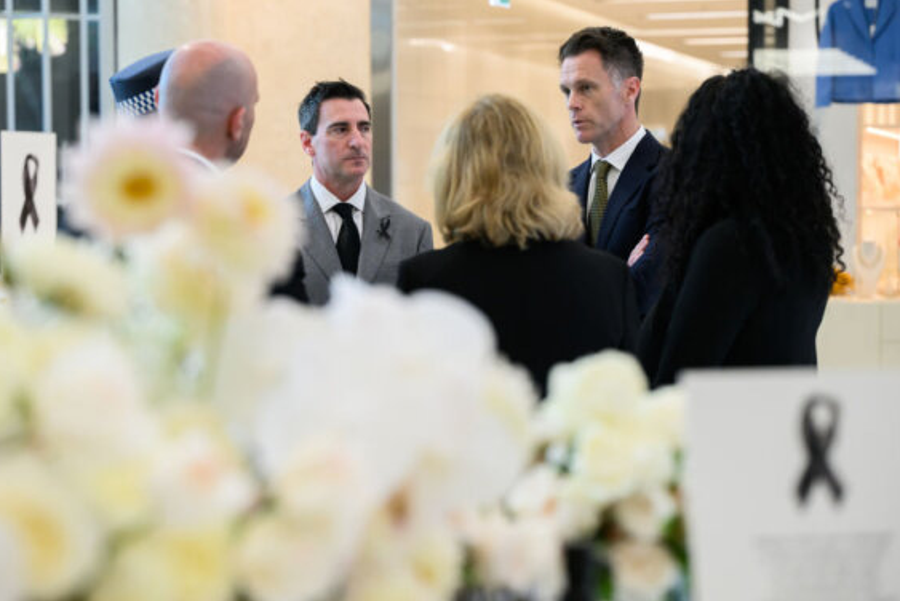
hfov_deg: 24.8
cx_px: 448
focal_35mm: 82
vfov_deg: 16.7
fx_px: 2051
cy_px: 294
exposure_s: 1/640
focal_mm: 77
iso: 4000
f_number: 3.5
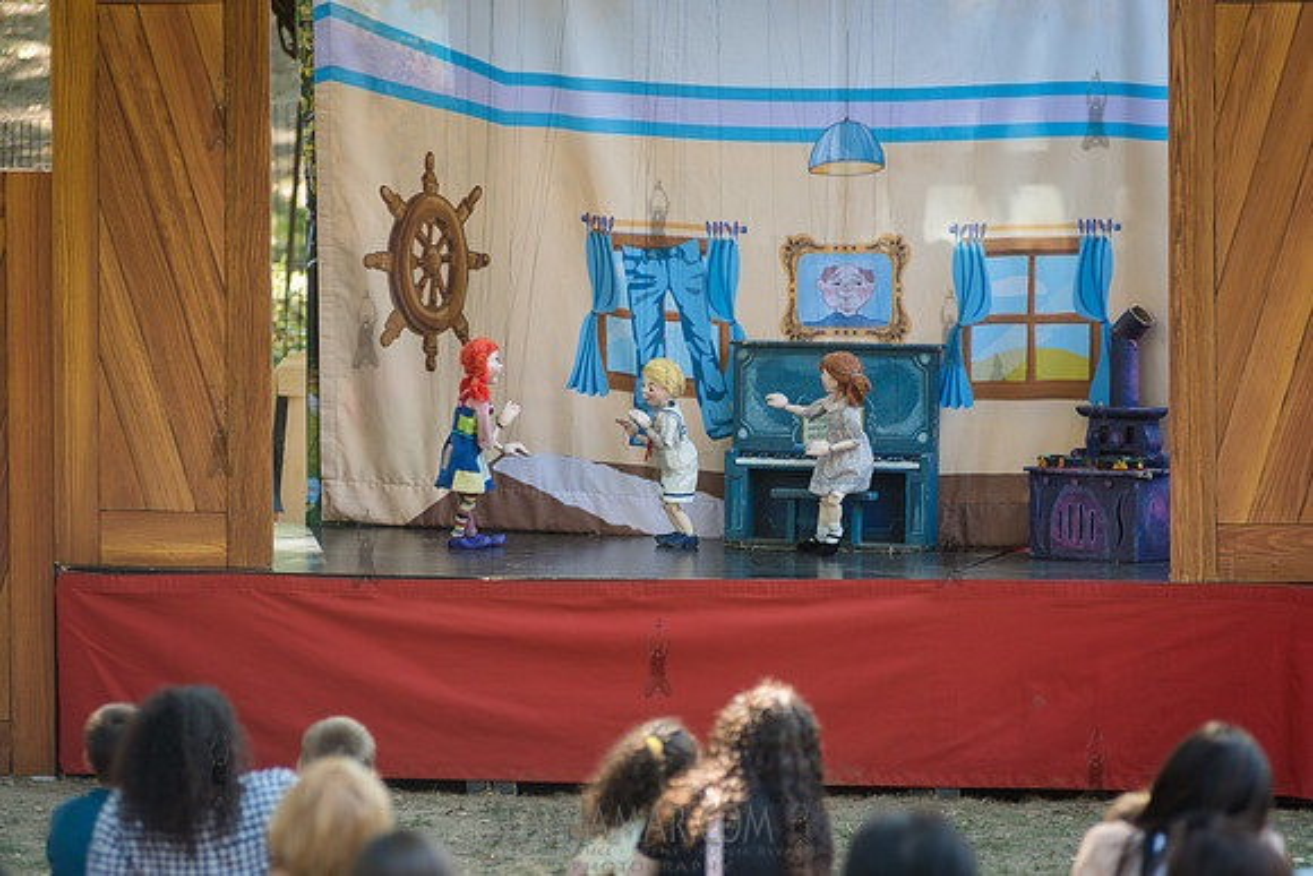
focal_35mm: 200
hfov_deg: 10.3
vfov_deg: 6.9
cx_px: 656
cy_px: 438
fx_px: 7296
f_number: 3.5
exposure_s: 1/250
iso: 500
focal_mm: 200
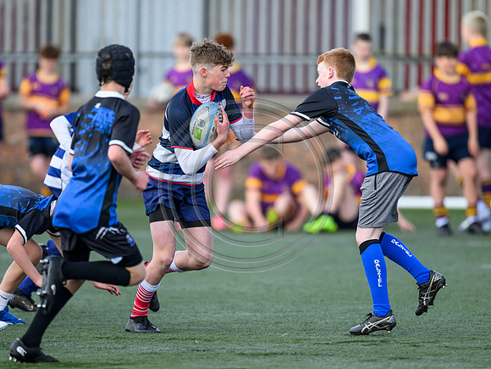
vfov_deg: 2.9
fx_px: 7210
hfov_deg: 3.9
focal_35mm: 508
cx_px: 197
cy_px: 174
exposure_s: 1/2000
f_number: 2.8
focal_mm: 400
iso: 500
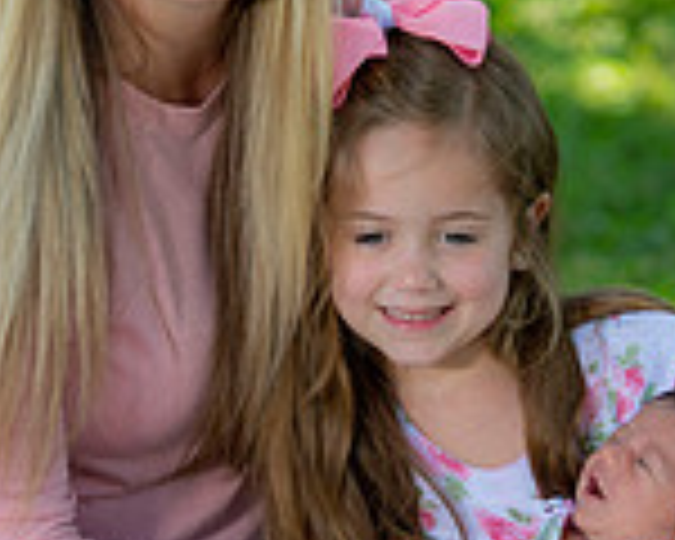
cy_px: 356
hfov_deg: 5.3
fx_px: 7292
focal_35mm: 365
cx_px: 290
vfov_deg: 4.2
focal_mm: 130
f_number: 2.8
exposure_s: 1/250
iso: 100
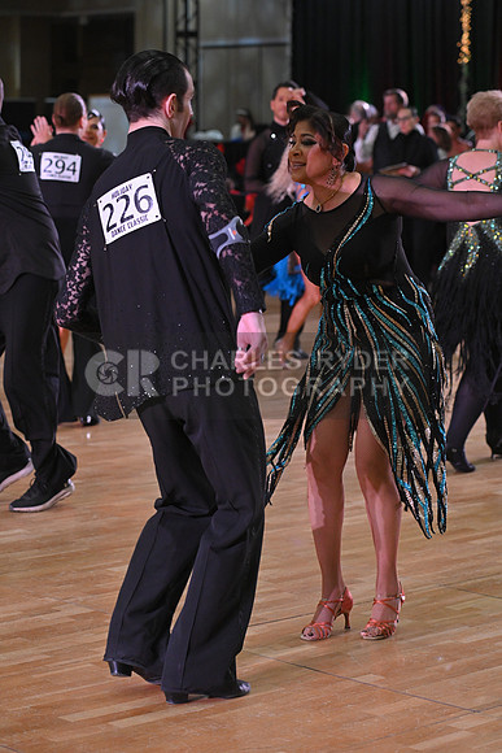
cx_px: 251
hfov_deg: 14.0
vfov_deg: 20.8
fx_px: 2048
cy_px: 376
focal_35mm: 98
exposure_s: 1/320
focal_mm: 98
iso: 2000
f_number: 5
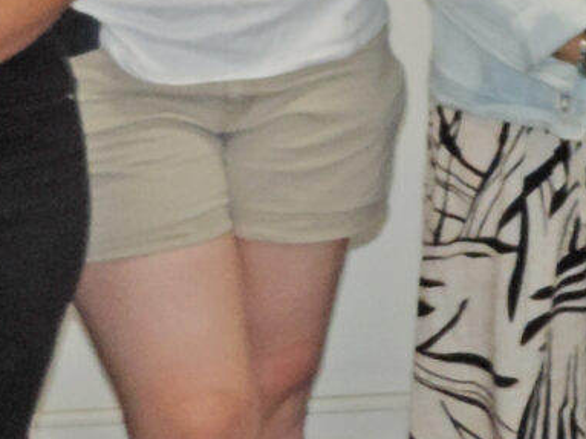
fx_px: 3960
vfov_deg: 6.3
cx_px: 1054
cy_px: 2
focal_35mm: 234
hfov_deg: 8.2
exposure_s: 1/30
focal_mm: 6.2
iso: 200
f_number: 3.3
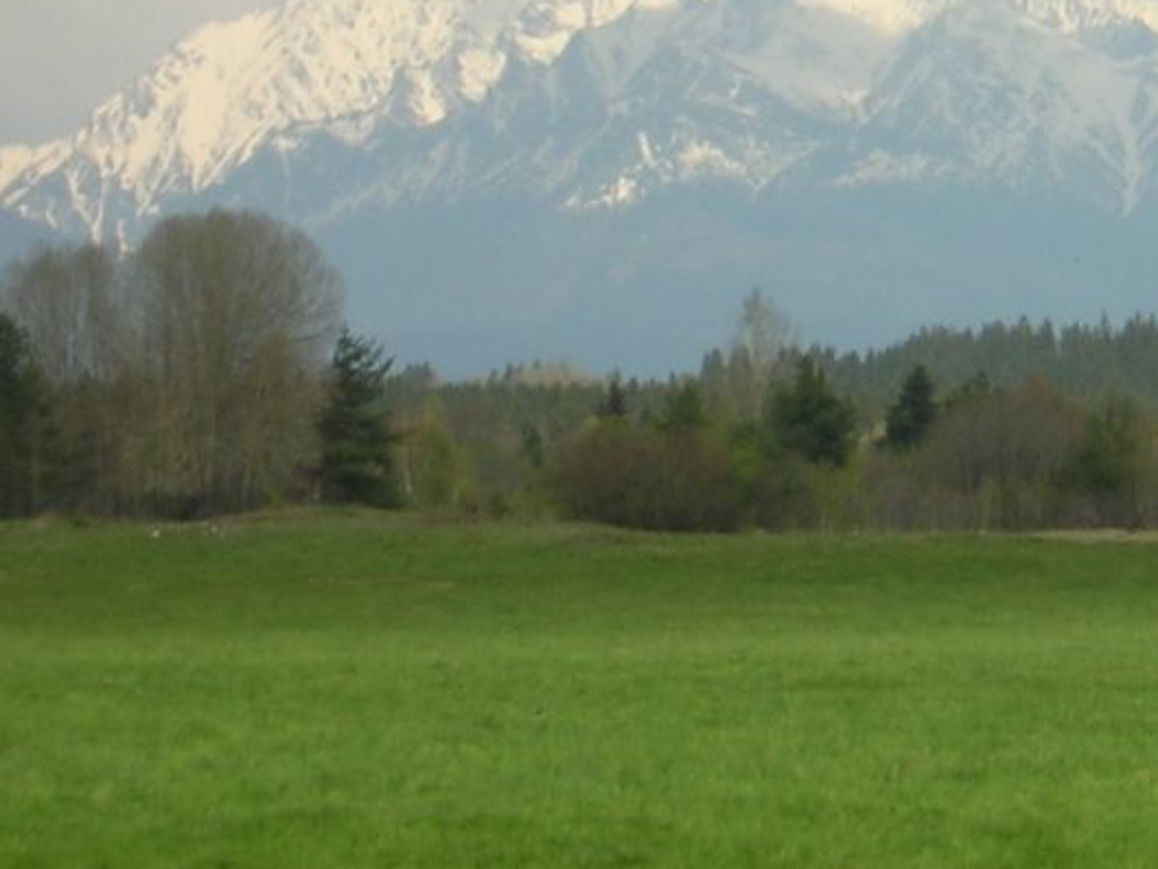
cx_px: 957
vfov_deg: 6.1
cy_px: 50
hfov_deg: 8.1
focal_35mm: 245
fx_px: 8198
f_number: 4.7
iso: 100
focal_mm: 14.1
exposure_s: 1/449
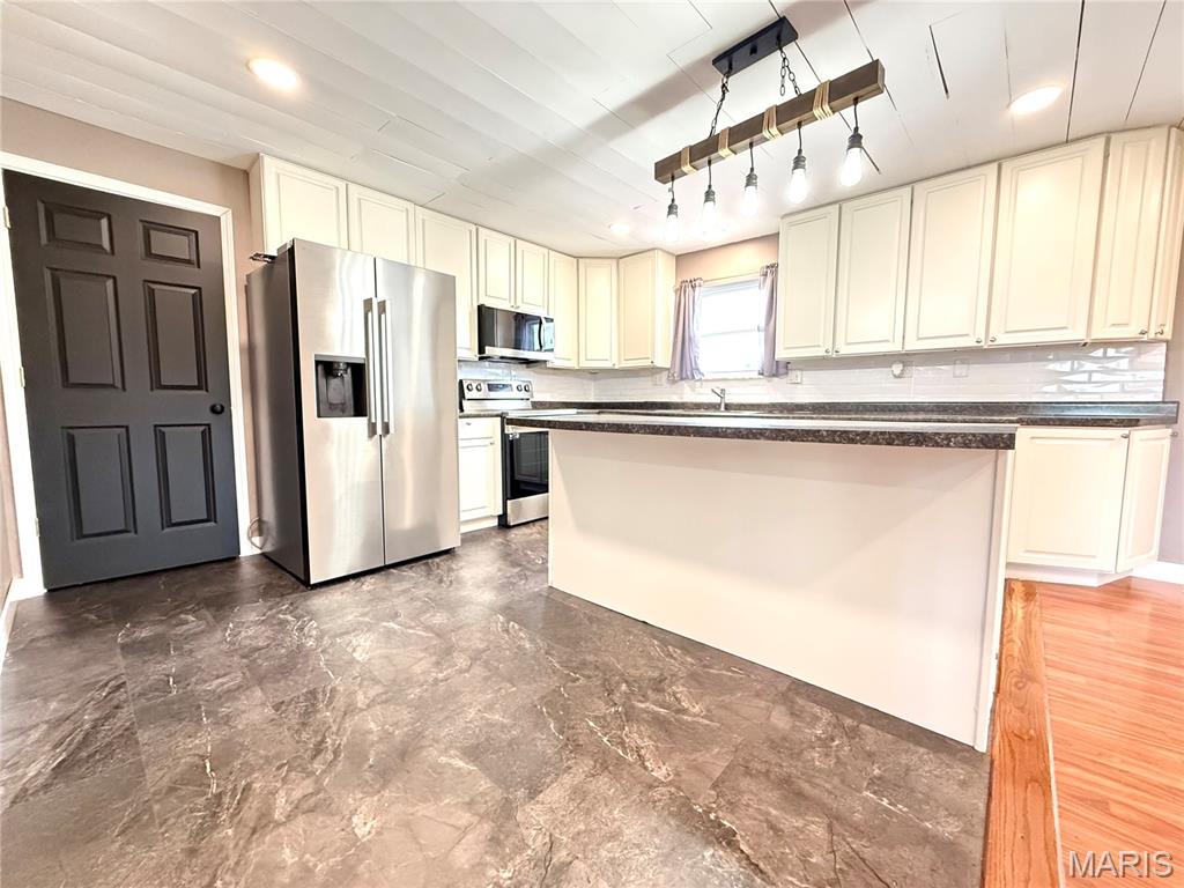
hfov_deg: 102.1
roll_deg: +0.0
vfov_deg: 85.7
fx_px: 479
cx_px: 592
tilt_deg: -4.4
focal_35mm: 14
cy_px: 444
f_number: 2.2
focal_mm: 2.22
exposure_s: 1/60
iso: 800
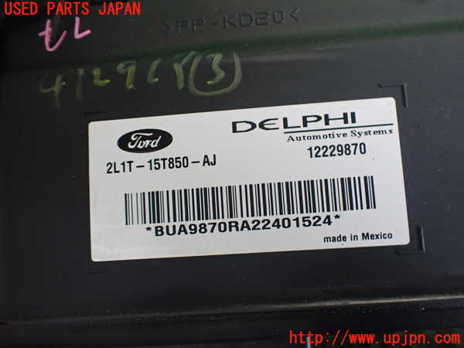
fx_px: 402
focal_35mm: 30
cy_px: 174
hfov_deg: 60.0
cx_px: 232
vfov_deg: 46.8
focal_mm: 5.4
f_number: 2.3
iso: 400
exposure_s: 1/125
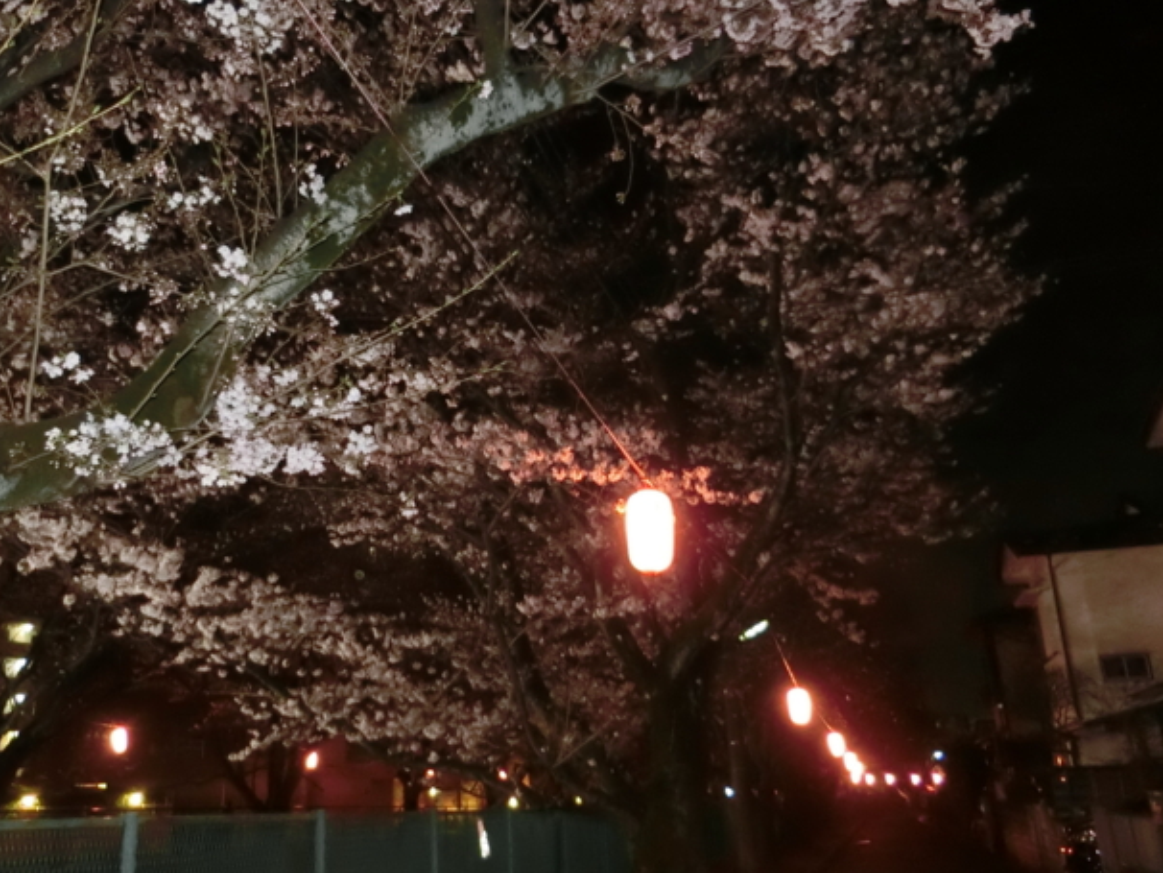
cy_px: 391
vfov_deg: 42.9
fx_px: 1109
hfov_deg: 55.0
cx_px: 478
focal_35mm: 33
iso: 800
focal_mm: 4.5
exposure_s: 1/8
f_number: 3.5
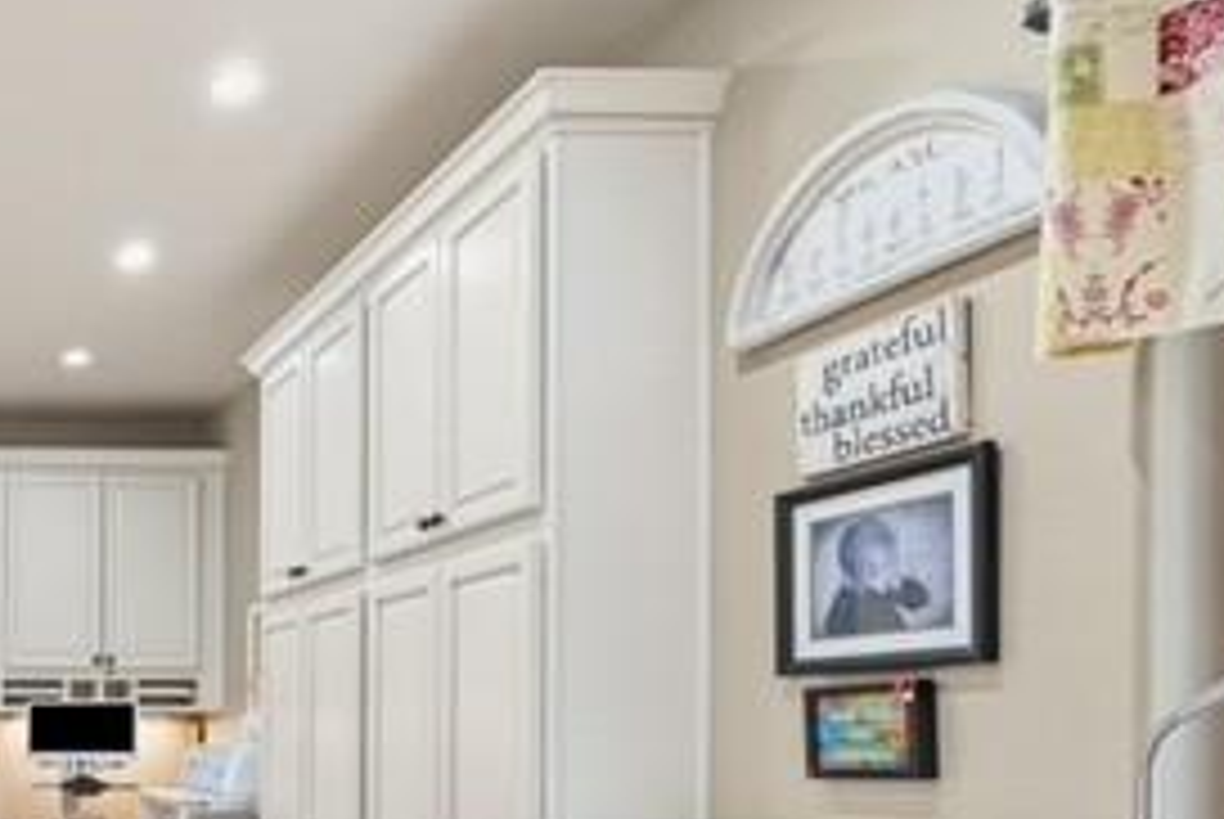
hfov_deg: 43.2
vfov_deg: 37.5
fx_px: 1123
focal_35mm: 33
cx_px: -148
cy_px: 734
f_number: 8
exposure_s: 1/5
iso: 400
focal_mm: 14
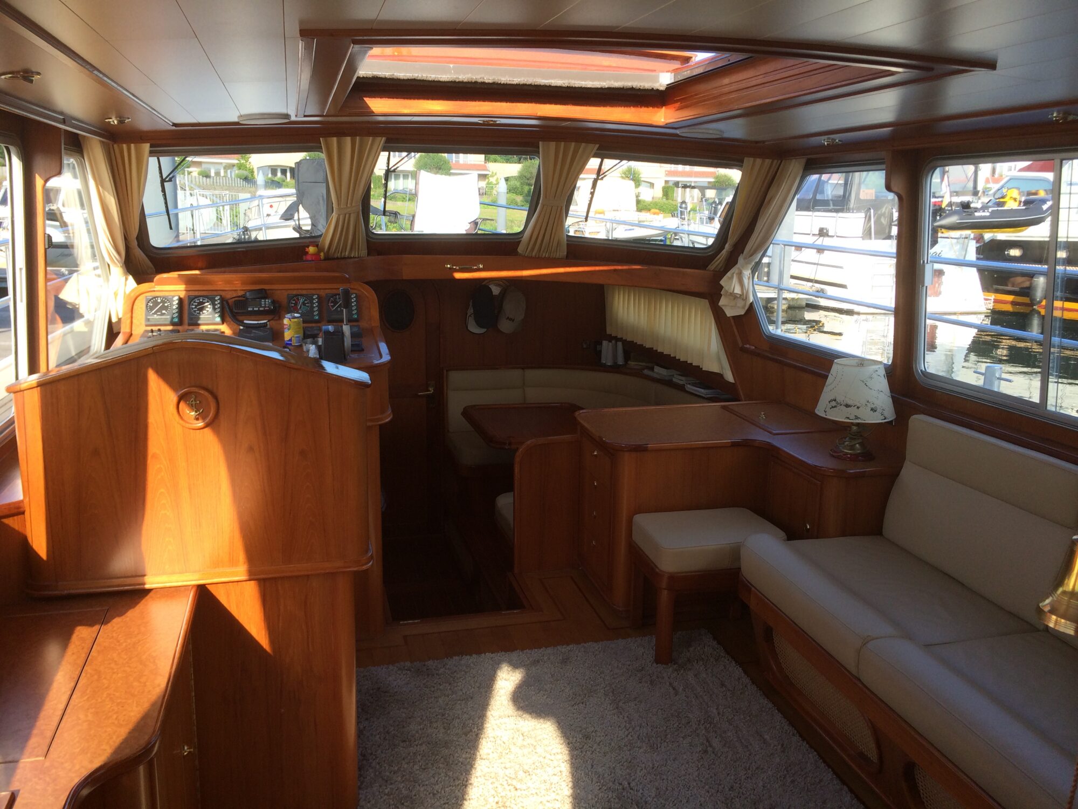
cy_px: 404
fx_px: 934
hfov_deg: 60.0
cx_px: 539
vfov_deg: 46.8
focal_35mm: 30
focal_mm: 4.12
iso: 32
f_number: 2.2
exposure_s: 1/380
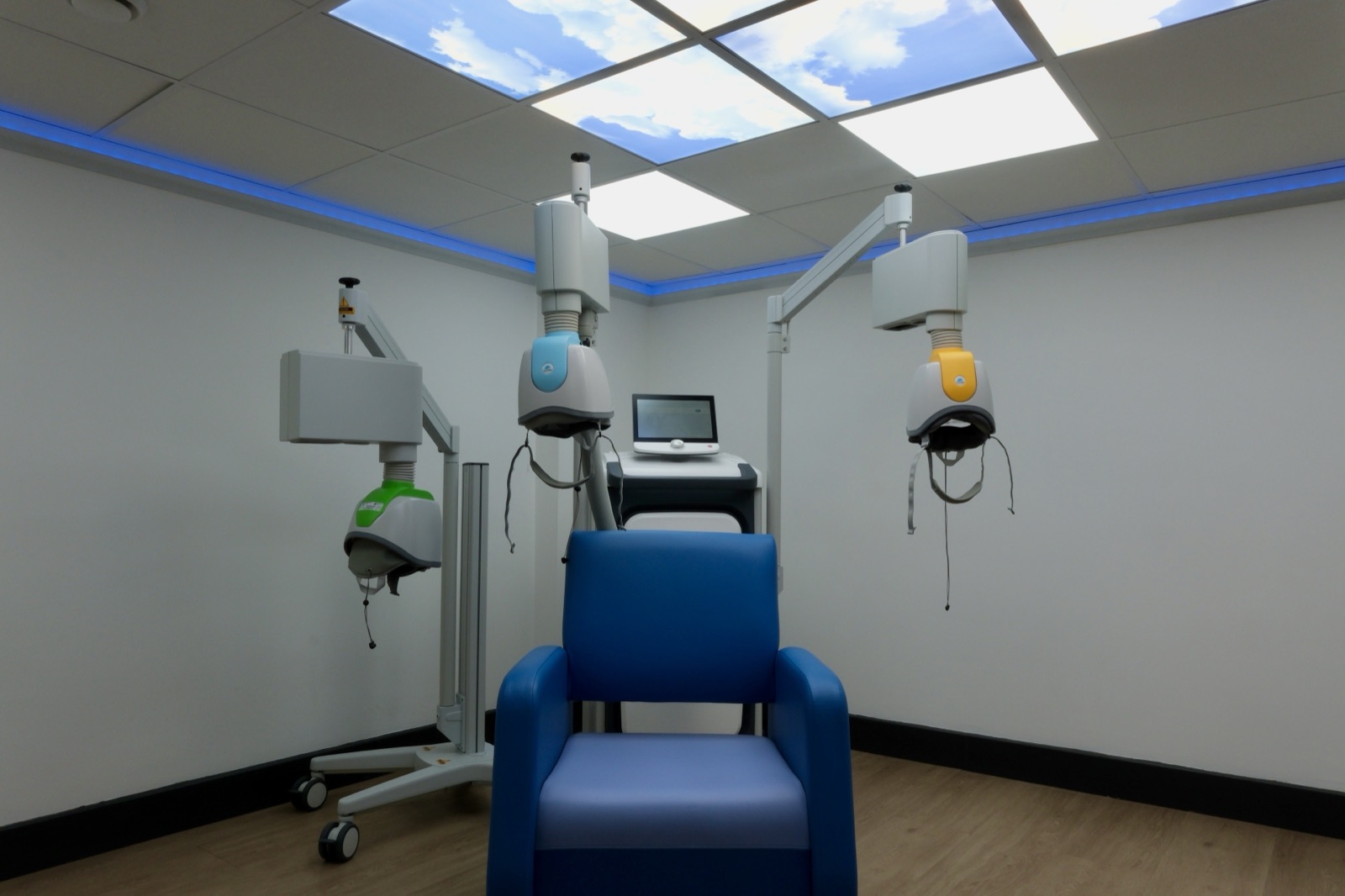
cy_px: 448
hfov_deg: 73.8
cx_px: 672
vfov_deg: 53.1
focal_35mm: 24
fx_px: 896
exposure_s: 1/15
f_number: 20
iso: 400
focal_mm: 16
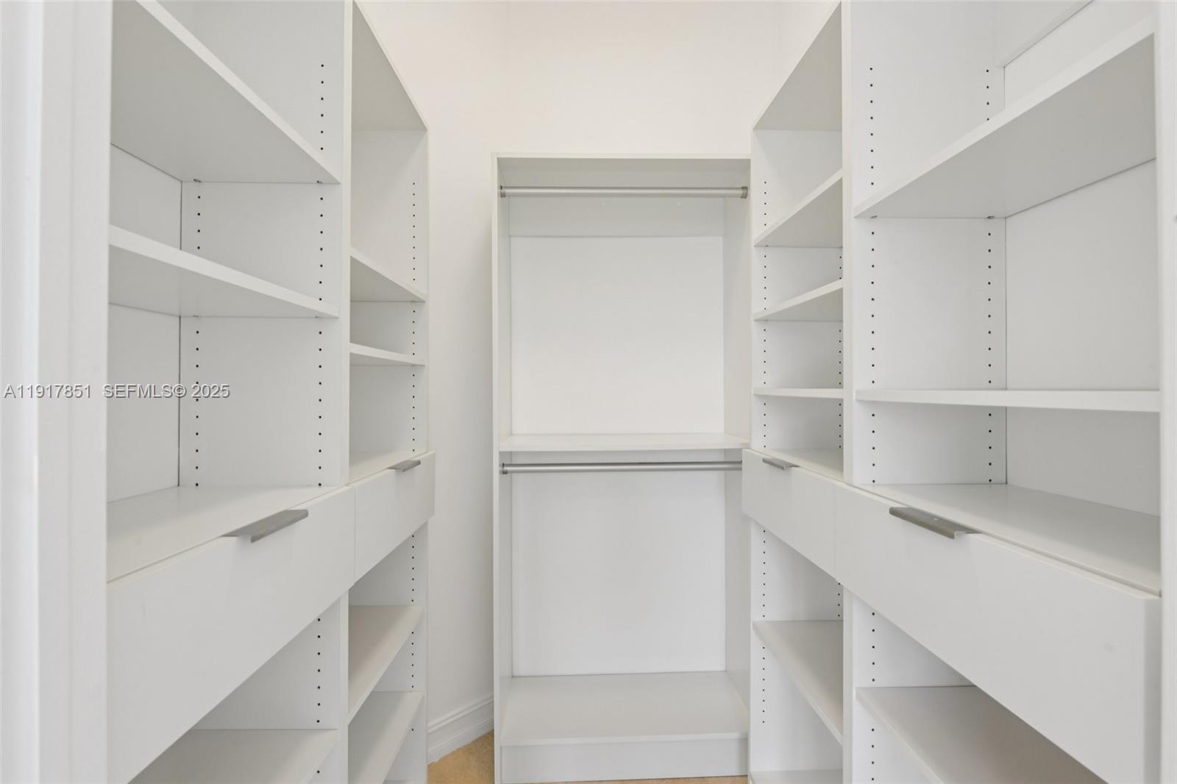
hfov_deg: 93.3
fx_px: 556
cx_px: 588
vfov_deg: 70.4
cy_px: 392
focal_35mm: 17
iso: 200
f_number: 9
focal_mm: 17
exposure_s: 1/30
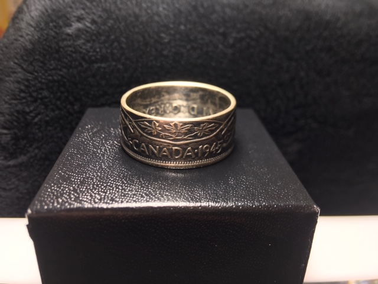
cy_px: 142
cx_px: 189
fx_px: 317
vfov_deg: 48.2
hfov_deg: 61.7
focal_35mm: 29
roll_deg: -2.1
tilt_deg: -29.6
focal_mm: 4.15
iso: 32
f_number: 2.2
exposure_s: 1/40
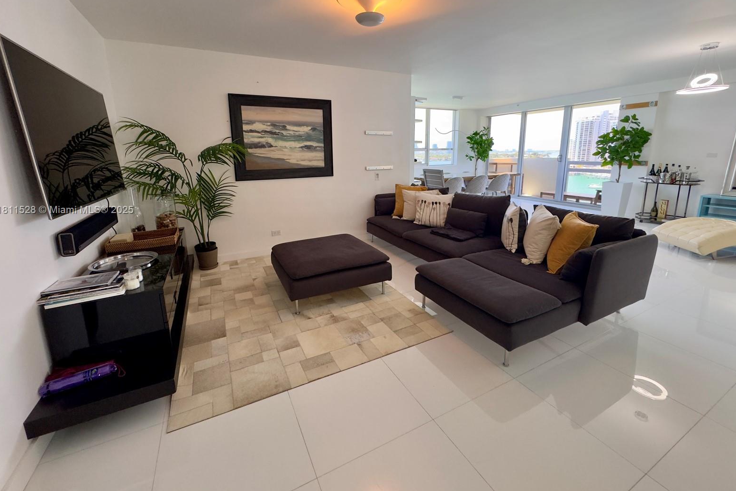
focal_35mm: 15
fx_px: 307
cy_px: 211
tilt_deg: -11.4
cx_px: 361
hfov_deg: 100.4
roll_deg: +0.8
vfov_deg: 76.9
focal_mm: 2.22
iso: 200
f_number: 2.2
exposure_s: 1/120
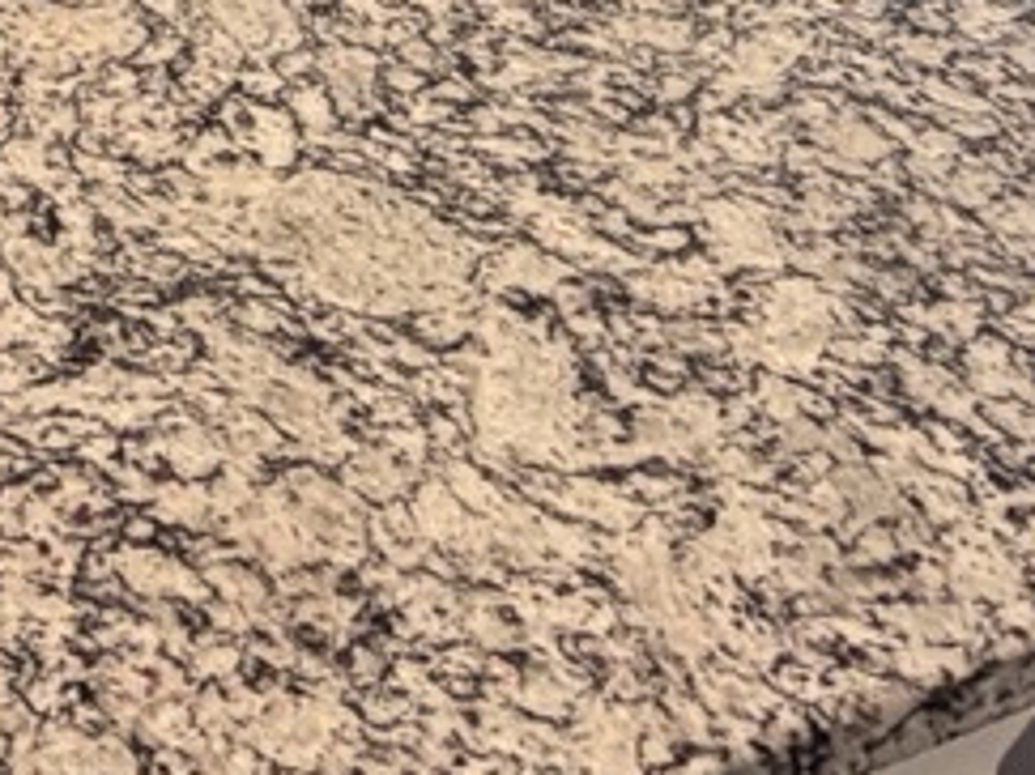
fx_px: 2480
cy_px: -792
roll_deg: -0.3
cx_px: -200
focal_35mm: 83
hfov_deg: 21.9
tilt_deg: -11.2
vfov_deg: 14.6
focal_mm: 2.22
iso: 250
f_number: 2.2
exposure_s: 1/60
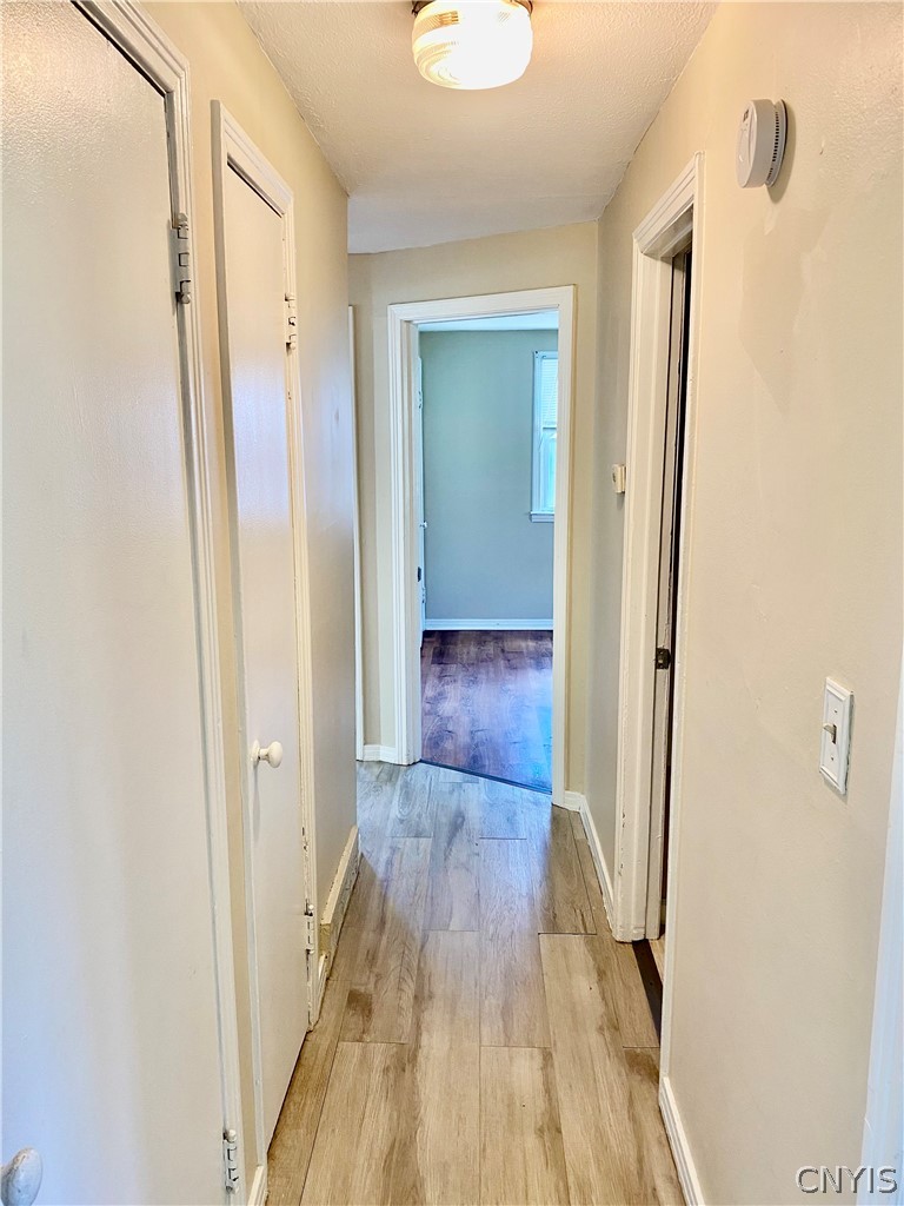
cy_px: 603
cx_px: 452
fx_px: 905
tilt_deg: -7.9
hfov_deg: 53.1
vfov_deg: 67.3
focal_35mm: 26
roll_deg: +0.5
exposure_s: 1/60
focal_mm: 4.25
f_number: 1.8
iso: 80
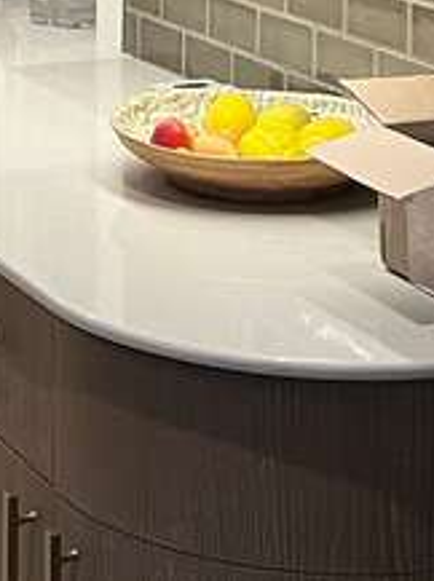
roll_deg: -0.2
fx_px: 2146
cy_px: -224
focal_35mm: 128
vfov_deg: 14.6
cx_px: -59
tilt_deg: -4.9
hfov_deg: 11.4
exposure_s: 1/60
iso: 250
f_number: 1.5
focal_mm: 5.7
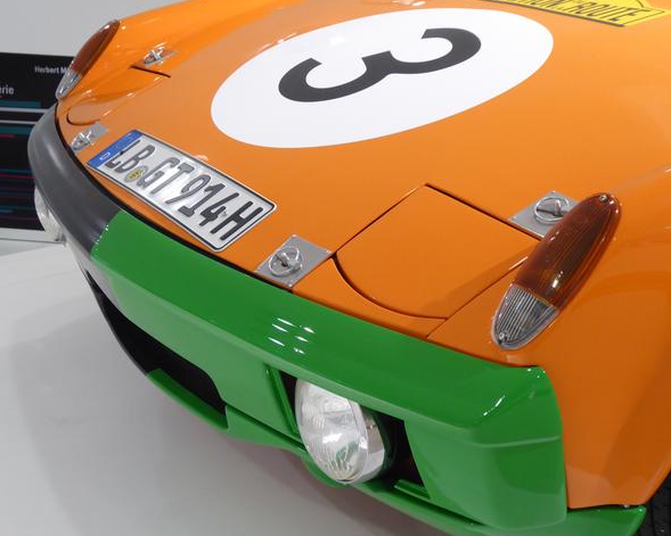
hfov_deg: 35.4
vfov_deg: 28.6
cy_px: 270
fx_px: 1052
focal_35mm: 53
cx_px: 336
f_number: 4.1
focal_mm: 9
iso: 400
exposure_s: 1/25
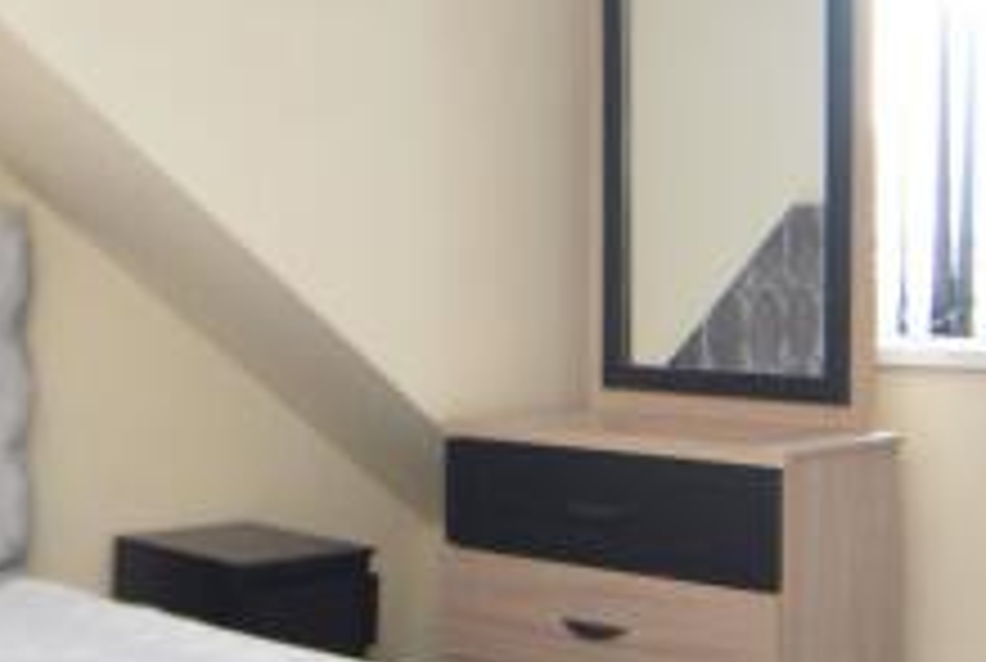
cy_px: 347
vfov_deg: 19.5
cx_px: 675
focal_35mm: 70
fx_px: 1921
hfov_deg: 28.6
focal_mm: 10
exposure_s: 1/45
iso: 800
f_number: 3.5
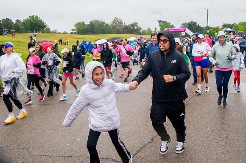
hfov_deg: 49.9
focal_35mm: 38
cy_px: 47
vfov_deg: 34.1
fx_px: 262
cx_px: 147
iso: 1600
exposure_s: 1/1600
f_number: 4
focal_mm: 27
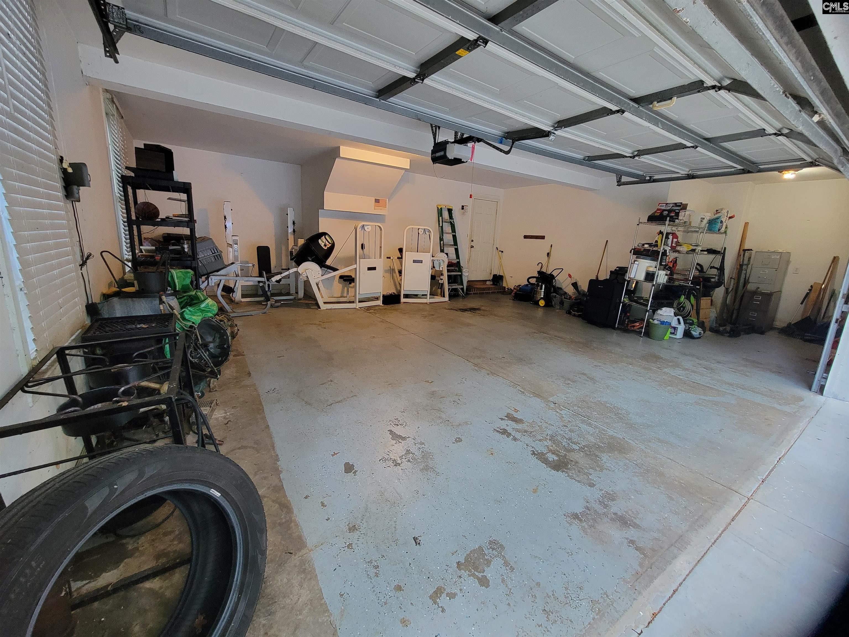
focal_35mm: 13
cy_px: 318
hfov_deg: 106.2
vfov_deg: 89.9
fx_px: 319
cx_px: 424
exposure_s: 1/60
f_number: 2.2
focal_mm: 2.2
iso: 400
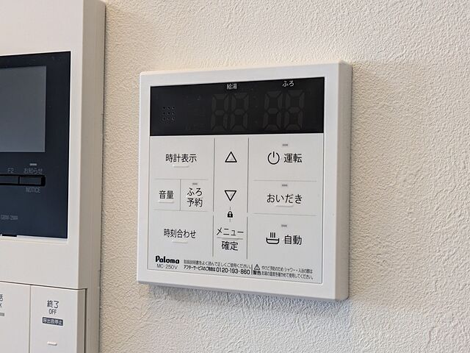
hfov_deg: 37.5
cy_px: 176
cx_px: 235
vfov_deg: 28.6
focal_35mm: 51
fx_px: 692
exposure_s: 1/100
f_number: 1.89
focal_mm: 5.43
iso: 185
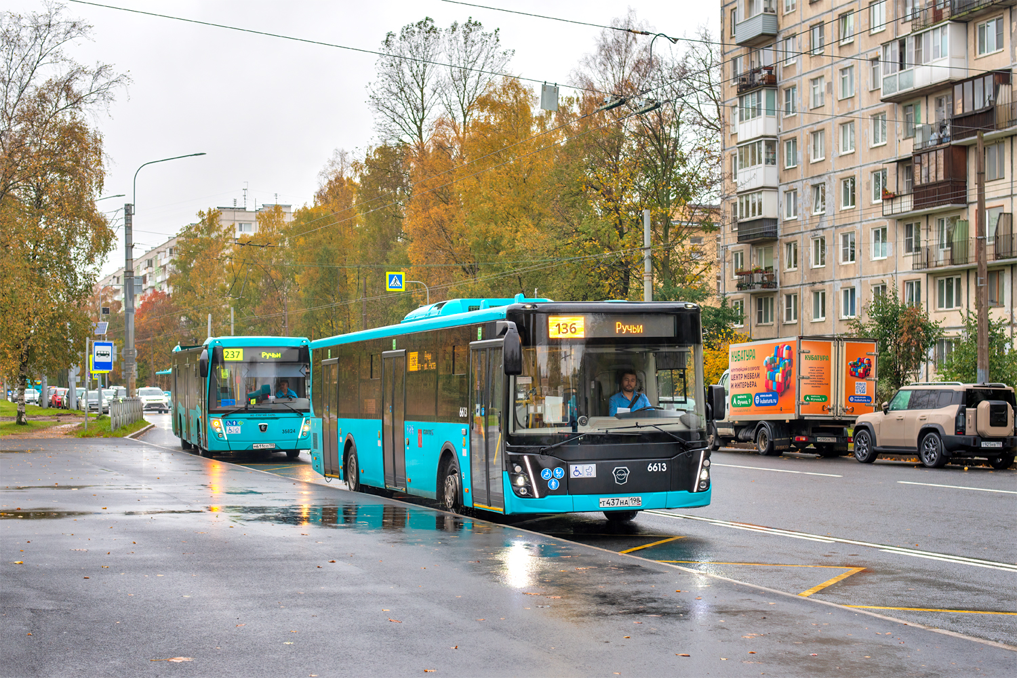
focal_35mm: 50
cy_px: 339
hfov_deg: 39.6
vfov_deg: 27.0
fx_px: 1412
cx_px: 508
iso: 400
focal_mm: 50
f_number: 5
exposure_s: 1/250
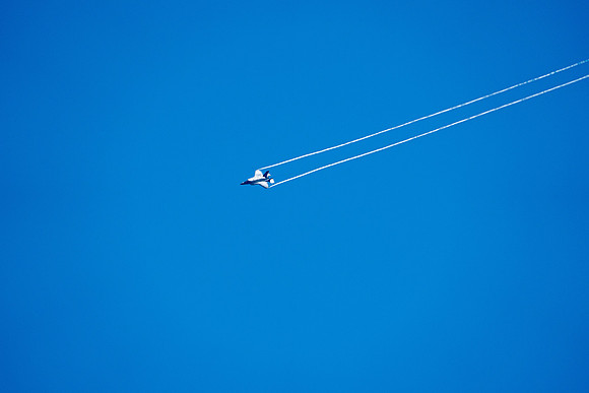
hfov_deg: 5.2
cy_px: 196
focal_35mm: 400
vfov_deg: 3.4
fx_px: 6546
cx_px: 294
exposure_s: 1/1250
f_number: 10
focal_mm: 400
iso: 640
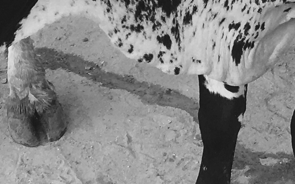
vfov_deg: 7.6
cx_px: 290
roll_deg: -0.8
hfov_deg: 12.8
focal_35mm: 162
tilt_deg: -11.5
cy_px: -242
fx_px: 1302
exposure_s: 1/308
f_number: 2.2
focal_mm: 4.15
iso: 25
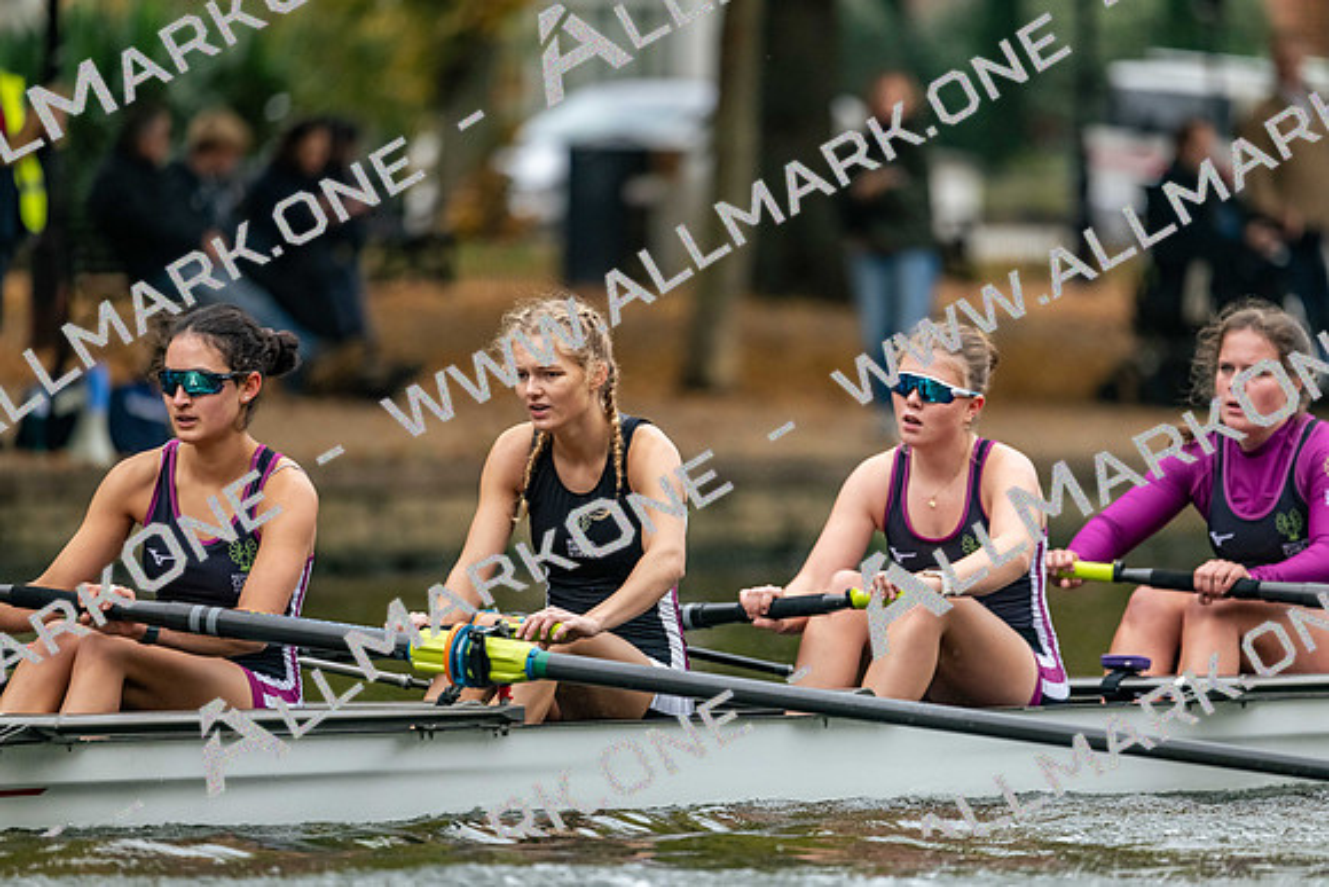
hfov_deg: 5.2
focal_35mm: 400
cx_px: 664
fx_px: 14769
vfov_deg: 3.4
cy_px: 444
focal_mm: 400
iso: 2500
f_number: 4.5
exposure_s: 1/2500
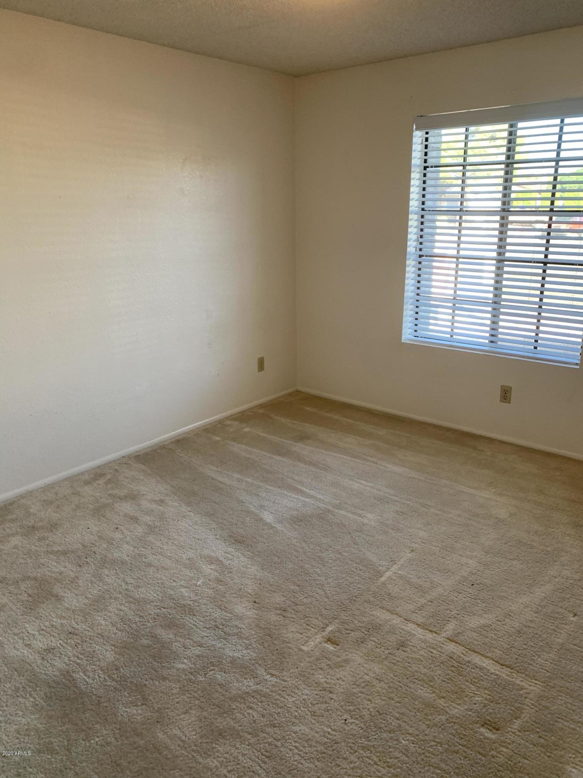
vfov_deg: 67.3
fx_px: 584
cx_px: 292
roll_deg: +2.3
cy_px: 389
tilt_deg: -17.7
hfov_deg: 53.1
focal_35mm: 26
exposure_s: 1/77
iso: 100
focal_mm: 4.25
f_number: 1.8
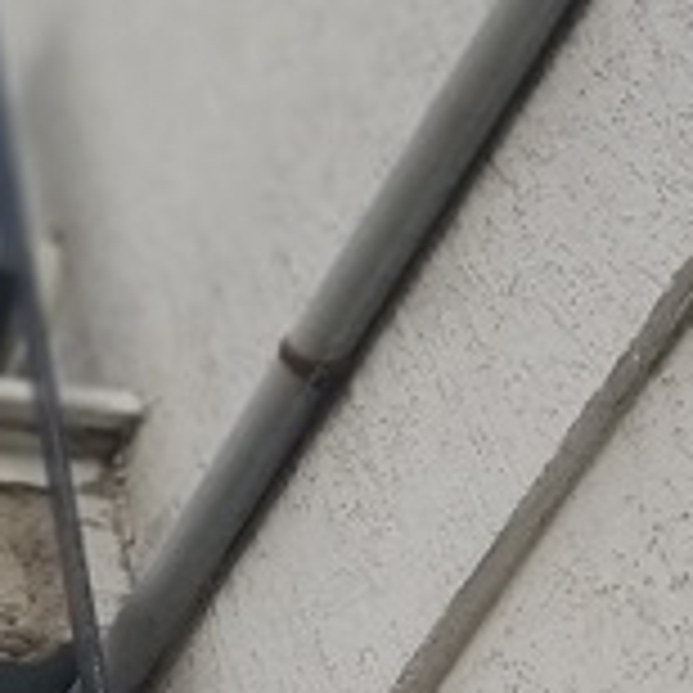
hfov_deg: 11.4
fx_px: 3148
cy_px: 1451
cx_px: -652
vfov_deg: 11.2
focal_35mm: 139
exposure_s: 1/281
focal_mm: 3.82
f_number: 2.2
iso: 100
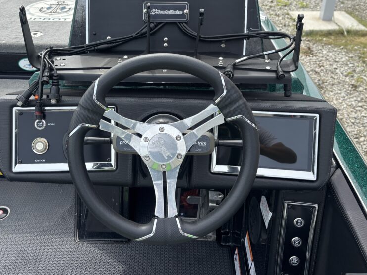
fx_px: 382
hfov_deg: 51.2
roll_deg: +0.8
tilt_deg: -30.0
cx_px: 158
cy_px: 102
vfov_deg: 39.4
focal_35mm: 36
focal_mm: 5.96
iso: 50
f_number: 1.6
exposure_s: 1/1126
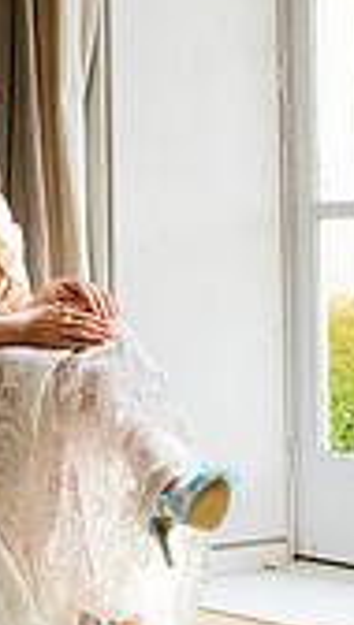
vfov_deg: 21.7
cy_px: 197
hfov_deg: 12.2
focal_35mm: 98
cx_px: -19
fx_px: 1629
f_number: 7.1
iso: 1000
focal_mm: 35
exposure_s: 1/160
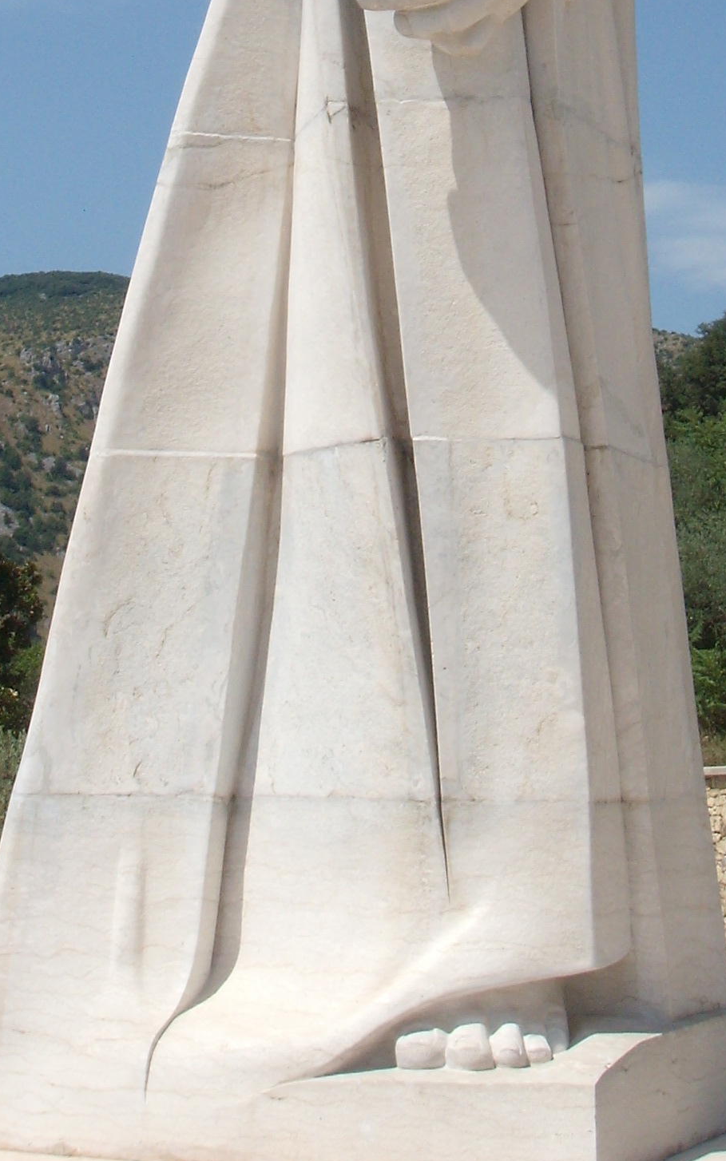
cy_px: 66
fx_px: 2469
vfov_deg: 25.5
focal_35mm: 78
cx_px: 391
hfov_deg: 16.7
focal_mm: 6.4
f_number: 5.7
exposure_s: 1/588
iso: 64
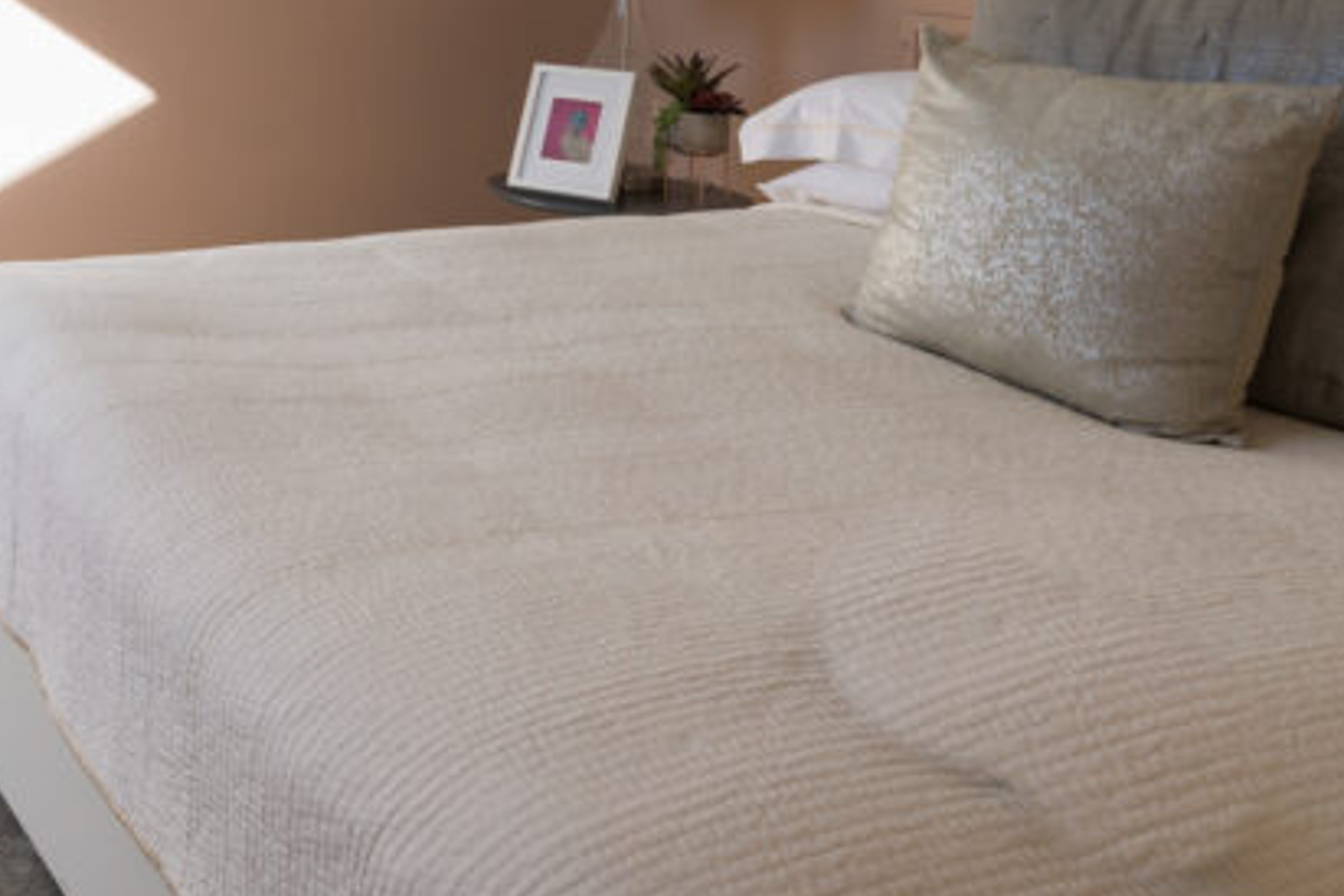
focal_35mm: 43
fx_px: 1605
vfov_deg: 28.2
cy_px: -101
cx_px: -128
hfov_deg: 38.0
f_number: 7.1
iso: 200
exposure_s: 1/60
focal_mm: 17
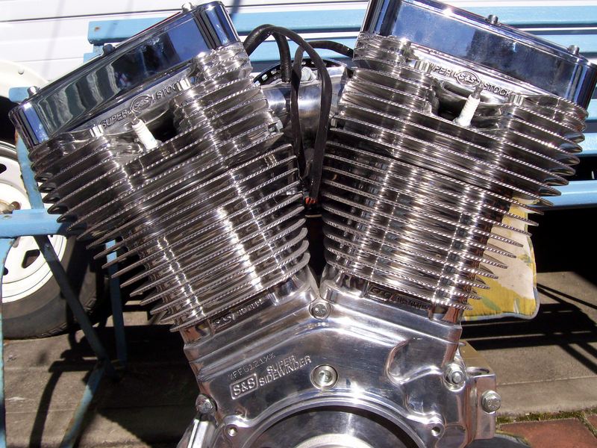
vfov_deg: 39.7
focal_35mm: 36
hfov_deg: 51.4
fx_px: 621
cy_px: 224
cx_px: 298
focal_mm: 6
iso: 80
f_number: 4.8
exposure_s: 1/1095
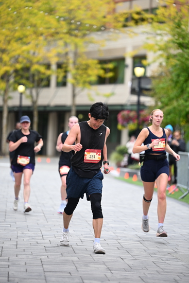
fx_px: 1220
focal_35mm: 155
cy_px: 142
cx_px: 94
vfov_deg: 13.2
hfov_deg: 8.9
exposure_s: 1/2000
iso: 640
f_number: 2.8
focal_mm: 155
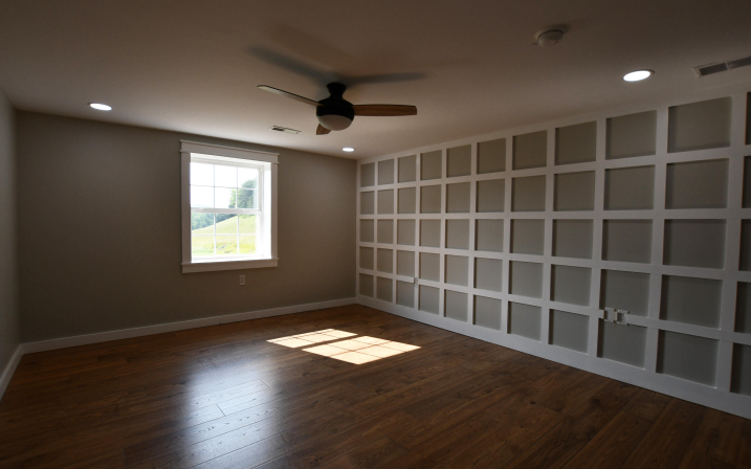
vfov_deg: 71.2
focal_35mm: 16
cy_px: 223
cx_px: 390
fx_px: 327
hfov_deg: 97.8
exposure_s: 1/250
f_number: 5.6
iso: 280
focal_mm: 10
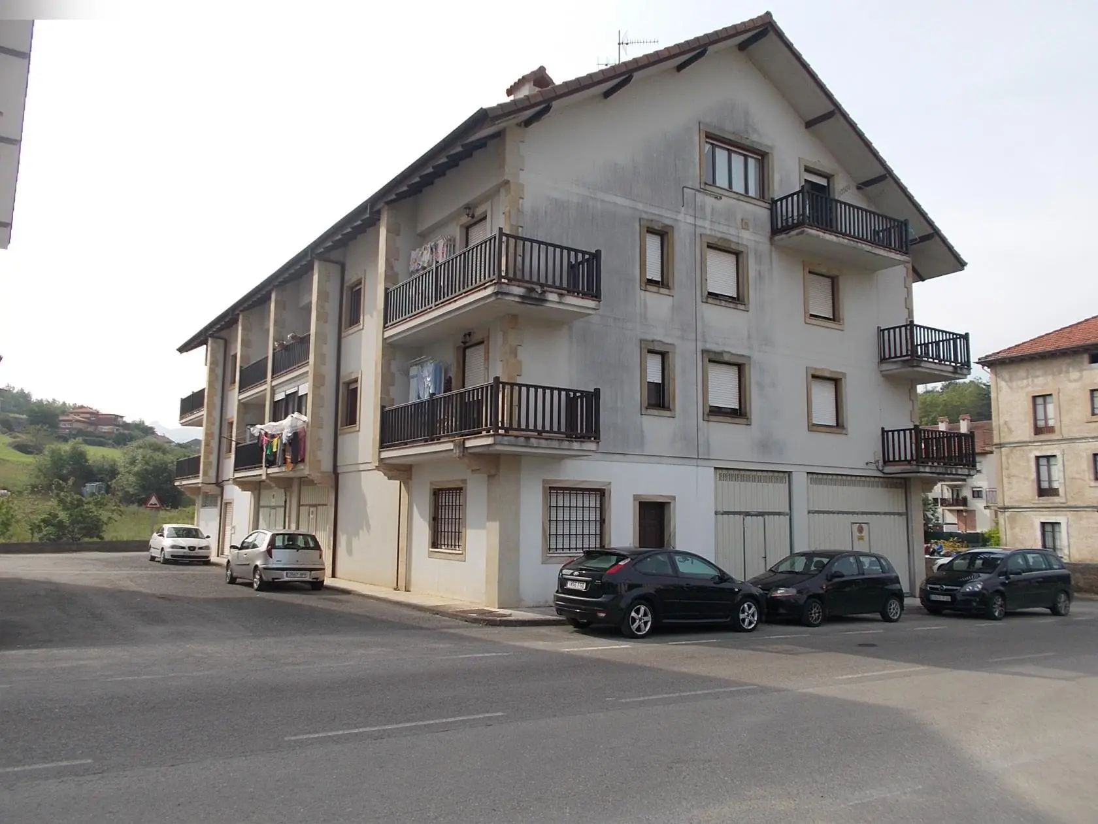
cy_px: 412
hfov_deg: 67.3
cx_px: 549
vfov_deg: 53.1
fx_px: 825
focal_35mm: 26
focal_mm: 4.6
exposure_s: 1/125
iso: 80
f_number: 8
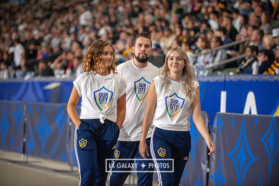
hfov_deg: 13.7
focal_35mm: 150
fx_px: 1162
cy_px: 93
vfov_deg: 9.1
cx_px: 140
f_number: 2.8
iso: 3200
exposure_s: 1/1000
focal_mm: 150
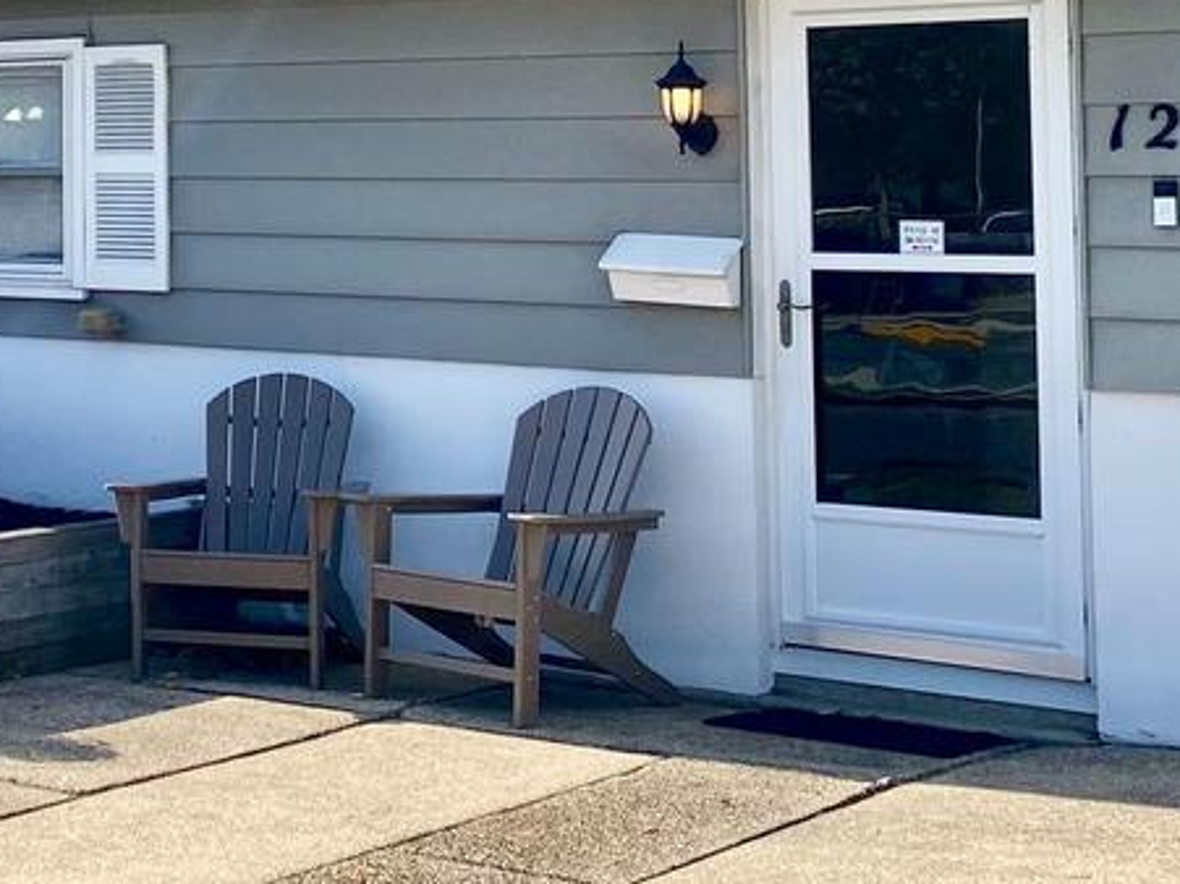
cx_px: -165
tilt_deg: +3.6
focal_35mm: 83
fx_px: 2829
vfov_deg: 17.3
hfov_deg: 22.1
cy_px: -26
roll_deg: -1.8
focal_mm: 4.25
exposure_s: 1/3497
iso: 32
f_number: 1.8
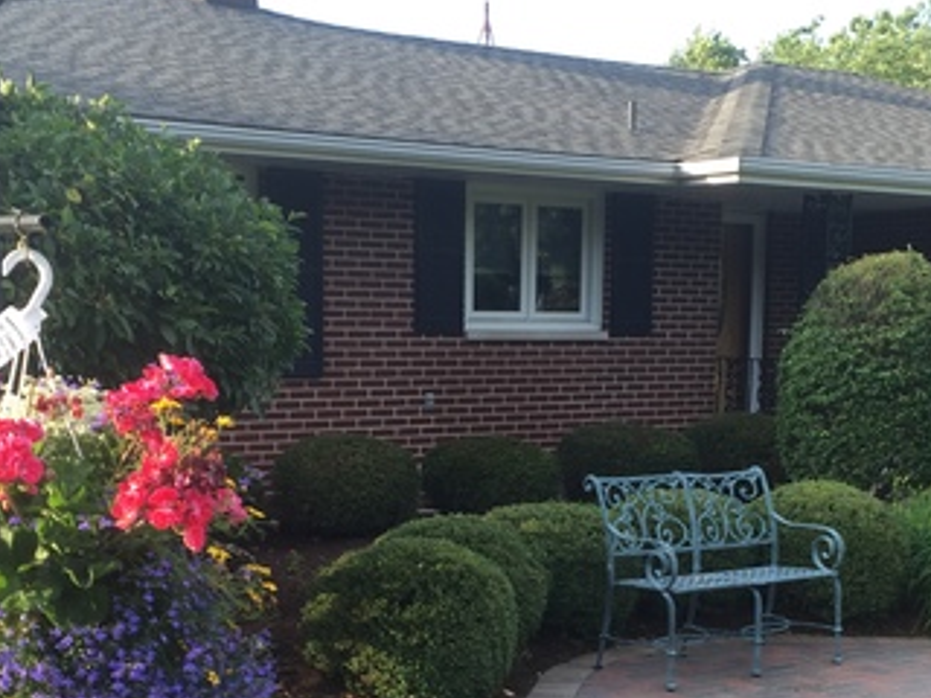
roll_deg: -1.0
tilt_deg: -10.2
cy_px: 576
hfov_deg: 33.2
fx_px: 1560
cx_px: 527
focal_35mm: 58
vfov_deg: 24.7
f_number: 2.2
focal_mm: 4.15
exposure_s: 1/162
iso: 32
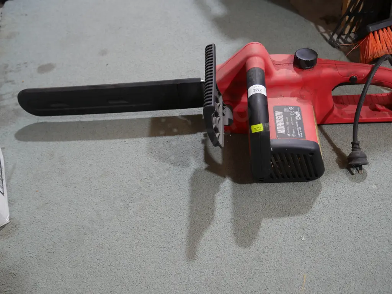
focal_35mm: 32
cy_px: 147
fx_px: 363
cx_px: 196
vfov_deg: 44.2
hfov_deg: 56.8
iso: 500
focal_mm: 16
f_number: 3.6
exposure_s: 1/60
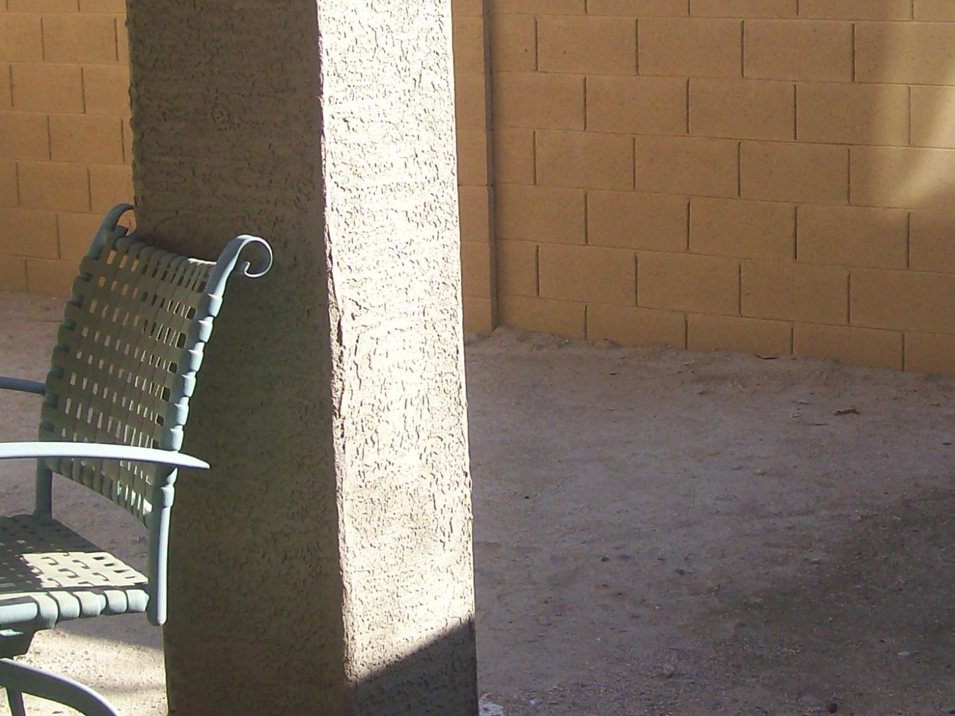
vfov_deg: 19.6
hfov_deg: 26.0
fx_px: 2069
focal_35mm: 75
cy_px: 223
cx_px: 523
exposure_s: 1/424
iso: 80
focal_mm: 6
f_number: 2.7
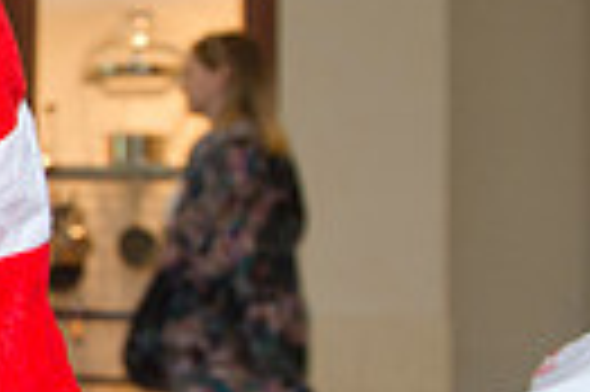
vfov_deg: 11.9
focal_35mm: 115
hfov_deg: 15.1
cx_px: -513
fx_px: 1882
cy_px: 189
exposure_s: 1/200
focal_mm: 26
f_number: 5.6
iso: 1250
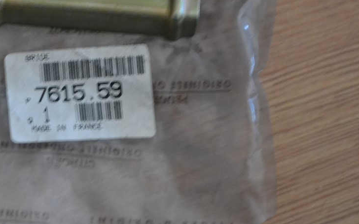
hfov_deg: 13.3
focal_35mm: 156
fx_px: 1526
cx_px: 52
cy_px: 42
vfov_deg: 8.4
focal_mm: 55
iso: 3200
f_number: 5.6
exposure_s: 1/13
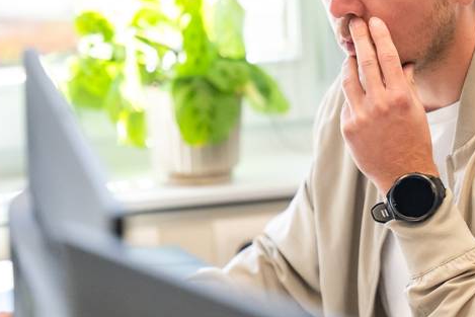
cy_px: 86
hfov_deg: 6.5
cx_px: 367
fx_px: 4157
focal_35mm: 315
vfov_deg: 4.4
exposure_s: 1/1600
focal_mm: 120
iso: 2500
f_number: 2.8
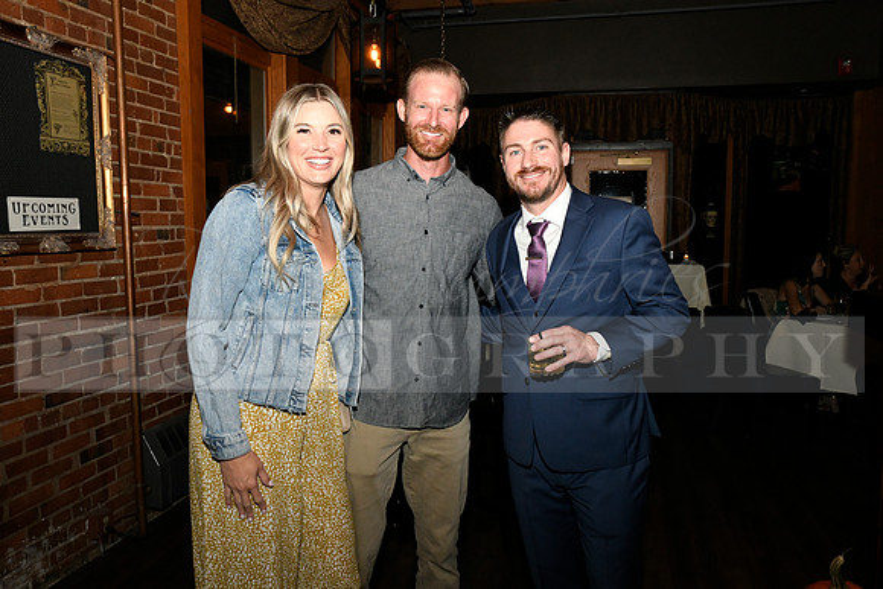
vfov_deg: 45.0
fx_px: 711
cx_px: 442
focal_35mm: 29
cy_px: 294
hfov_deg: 63.6
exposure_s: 1/60
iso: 6400
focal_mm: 29
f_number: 11
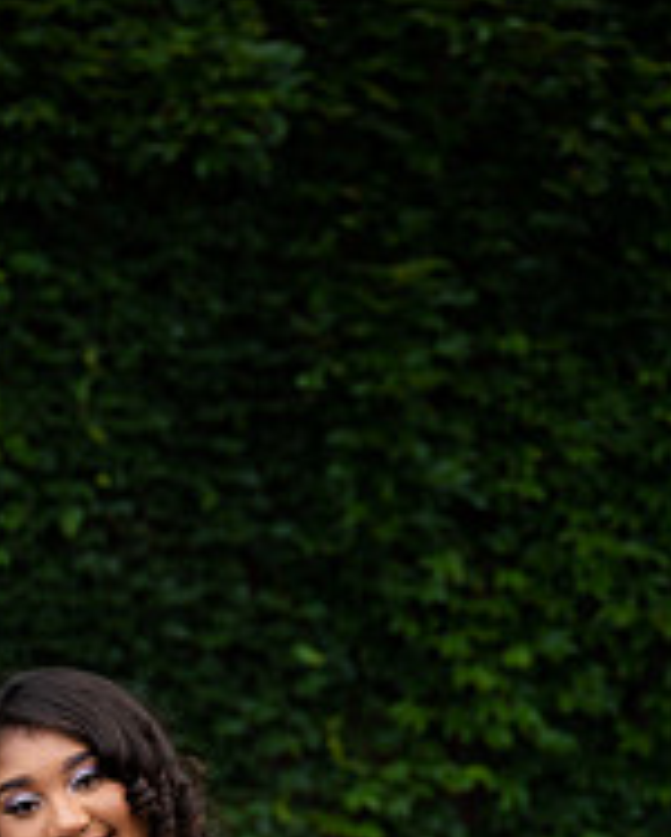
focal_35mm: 133
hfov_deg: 11.6
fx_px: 3296
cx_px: 136
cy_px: 927
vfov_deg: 14.1
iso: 100
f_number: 3.2
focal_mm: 59
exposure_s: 1/200
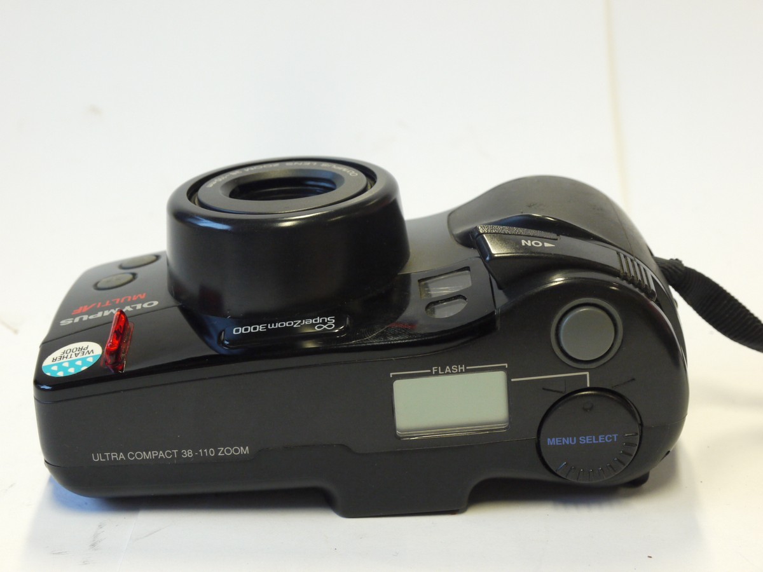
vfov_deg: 19.9
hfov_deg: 26.3
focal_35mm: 74
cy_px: 286
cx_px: 382
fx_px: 1631
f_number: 10
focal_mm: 37
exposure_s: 1/20
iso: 800
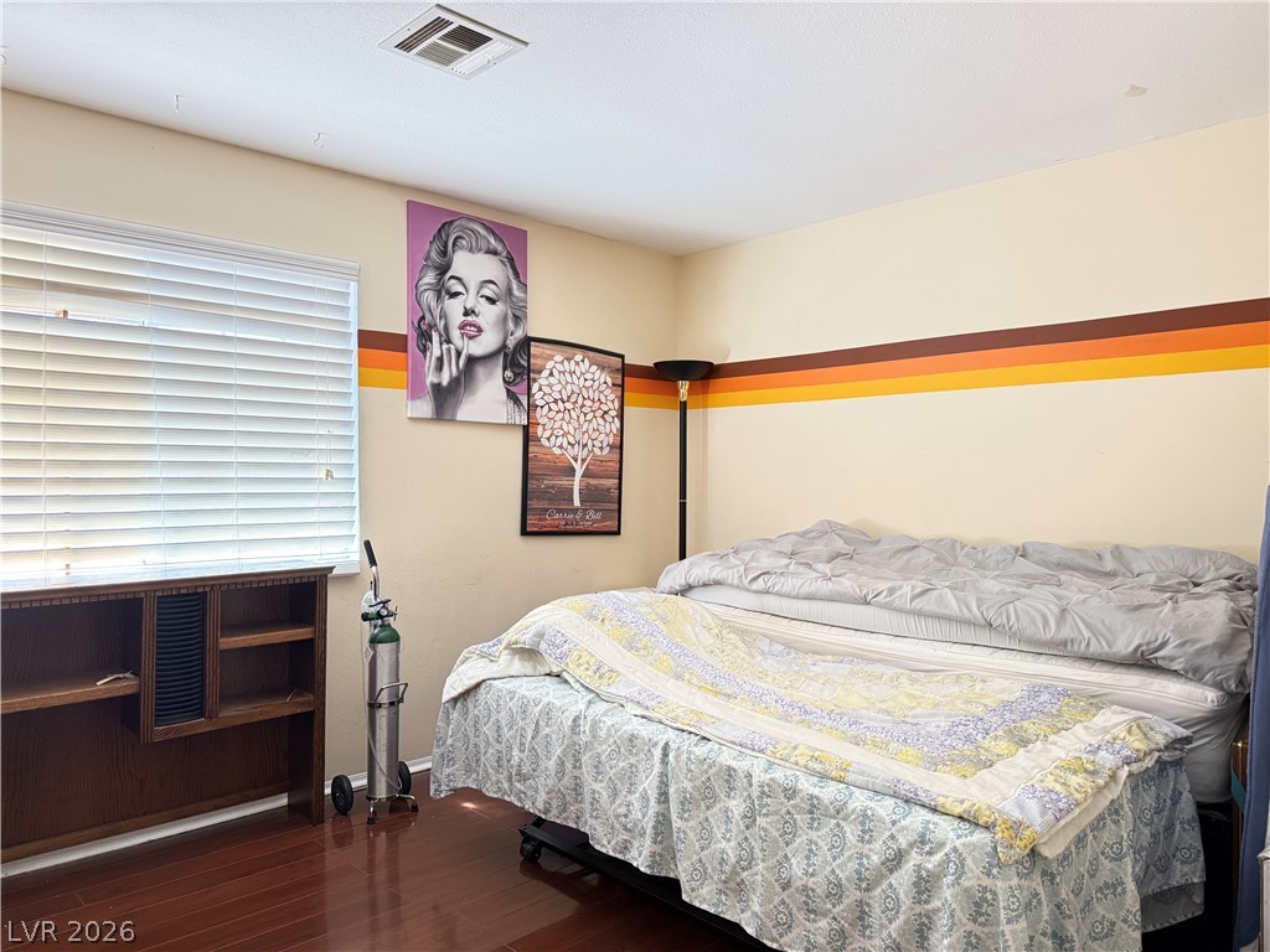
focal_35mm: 24
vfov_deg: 56.8
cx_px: 635
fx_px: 881
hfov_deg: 71.6
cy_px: 476
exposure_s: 1/60
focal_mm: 6.76
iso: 500
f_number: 1.78
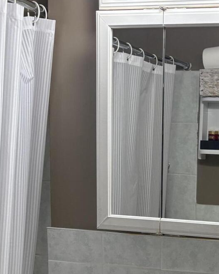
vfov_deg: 23.5
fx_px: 624
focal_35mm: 77
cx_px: 229
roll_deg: -2.0
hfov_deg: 19.2
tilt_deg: -10.3
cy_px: 285
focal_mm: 5.96
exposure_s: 1/192
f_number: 1.6
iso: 125
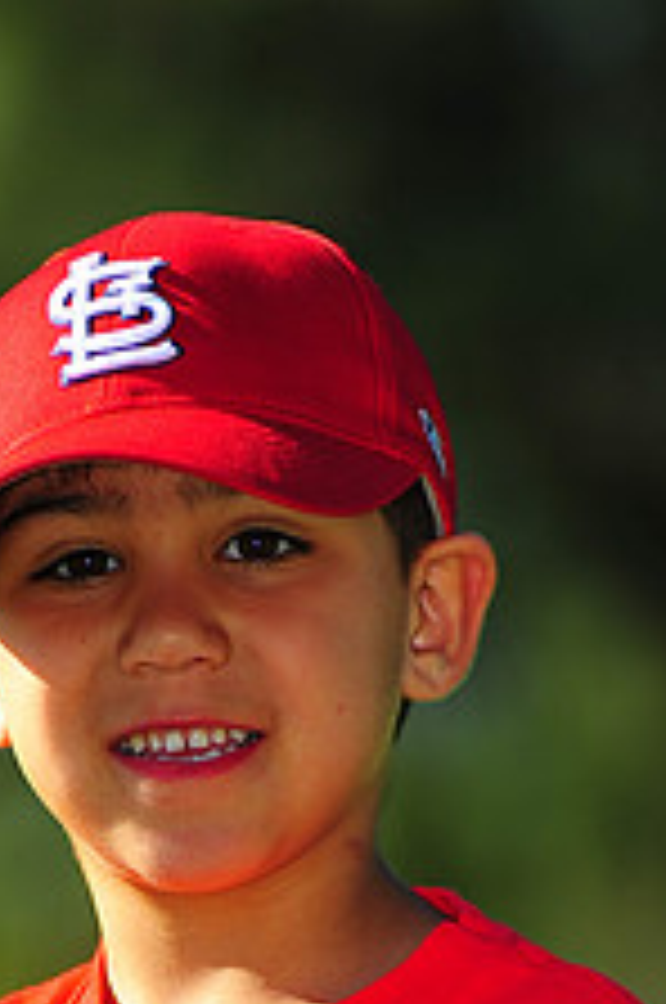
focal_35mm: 468
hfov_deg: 2.9
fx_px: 13027
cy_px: 1193
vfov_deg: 4.4
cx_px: 234
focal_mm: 180
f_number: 4
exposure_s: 1/1250
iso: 200
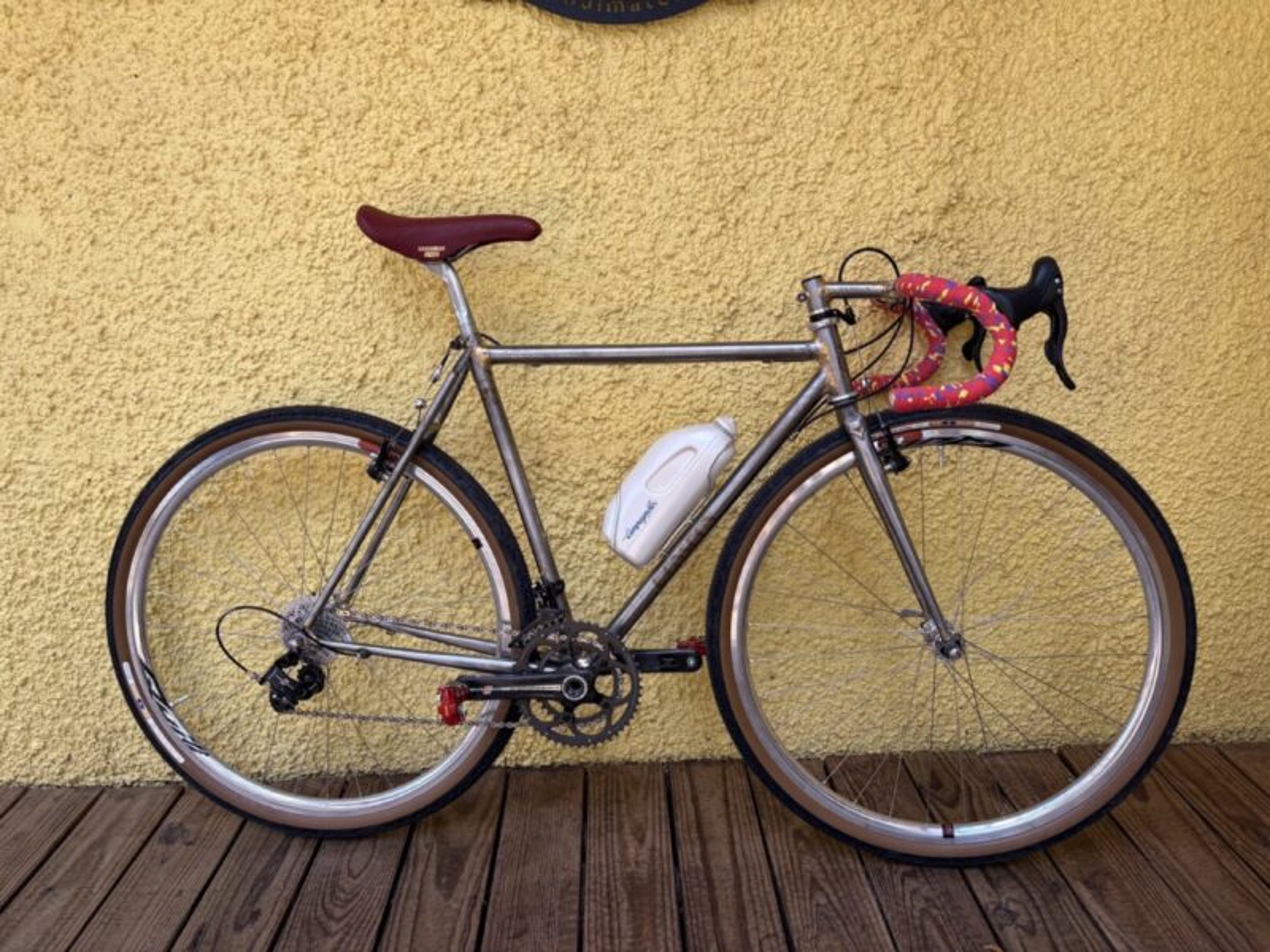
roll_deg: +1.9
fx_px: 954
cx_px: 635
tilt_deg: -13.8
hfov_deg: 67.3
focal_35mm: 26
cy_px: 476
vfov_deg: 53.1
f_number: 1.6
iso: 40
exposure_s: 1/266
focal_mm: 5.96
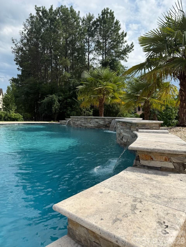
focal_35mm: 24
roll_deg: -0.4
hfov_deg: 56.8
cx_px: 93
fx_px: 172
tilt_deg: -2.9
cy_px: 124
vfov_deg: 71.6
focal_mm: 6.76
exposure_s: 1/4405
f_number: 1.78
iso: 80
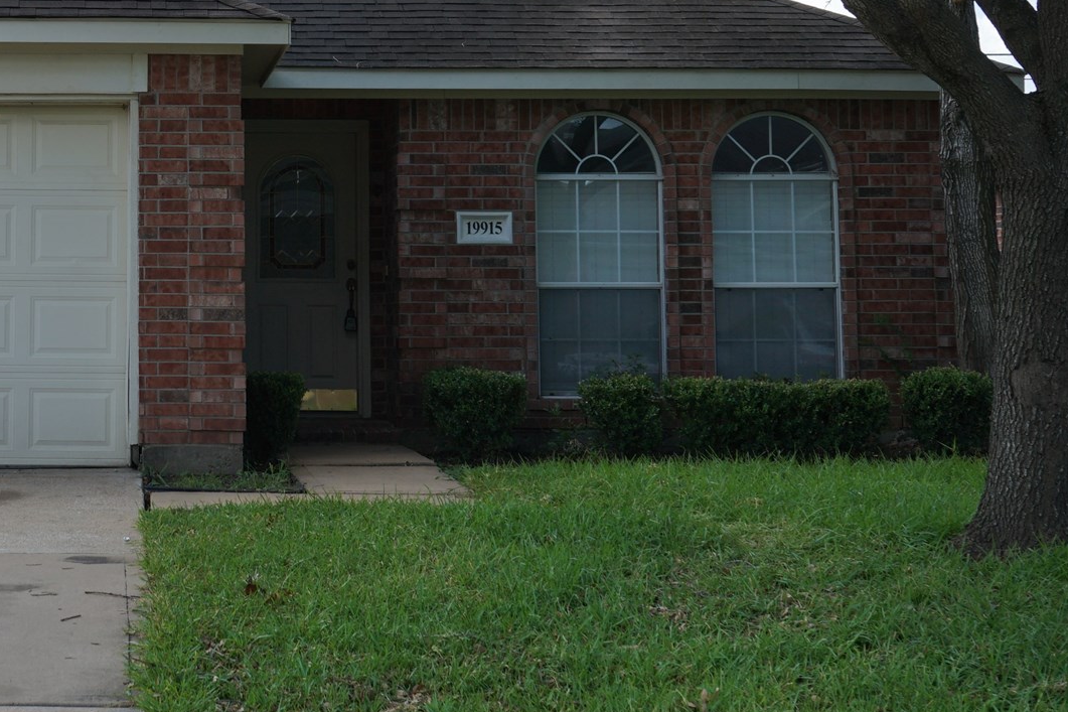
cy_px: 12
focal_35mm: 86
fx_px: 2551
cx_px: 89
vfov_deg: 15.6
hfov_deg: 23.0
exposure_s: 1/125
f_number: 8
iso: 100
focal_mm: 42
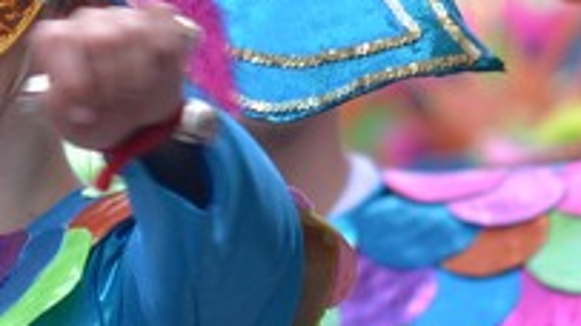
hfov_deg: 1.8
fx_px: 18356
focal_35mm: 1192
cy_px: 87
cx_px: 46
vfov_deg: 1.0
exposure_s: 1/250
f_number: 4
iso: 200
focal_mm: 150
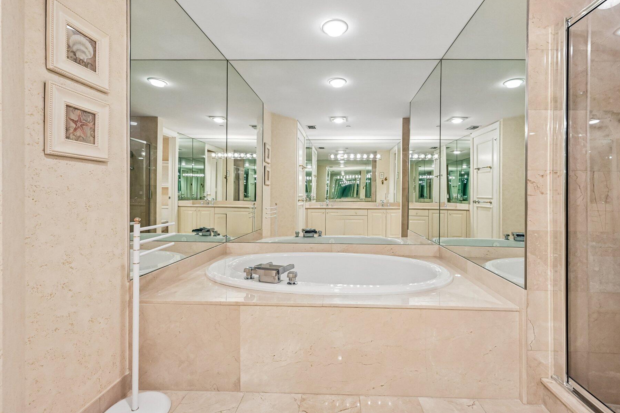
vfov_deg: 73.7
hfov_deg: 96.5
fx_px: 275
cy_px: 199
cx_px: 337
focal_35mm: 16
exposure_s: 1/125
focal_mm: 14
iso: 2500
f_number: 8
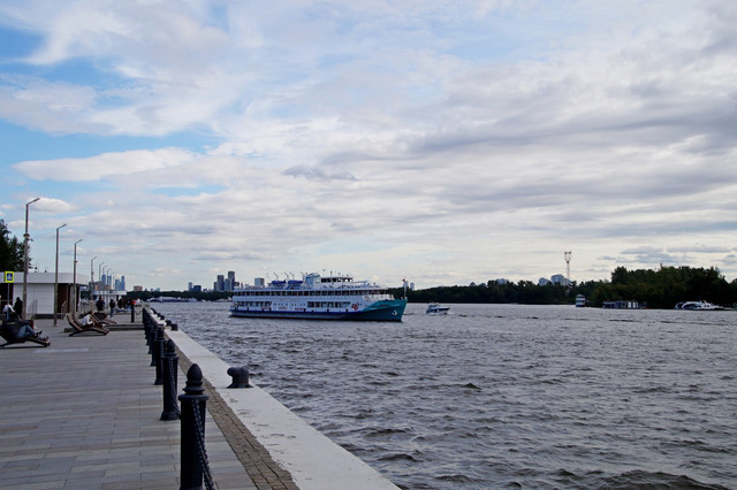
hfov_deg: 49.6
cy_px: 245
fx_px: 798
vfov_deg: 34.2
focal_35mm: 39
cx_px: 368
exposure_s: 1/160
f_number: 10
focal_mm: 26
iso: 100
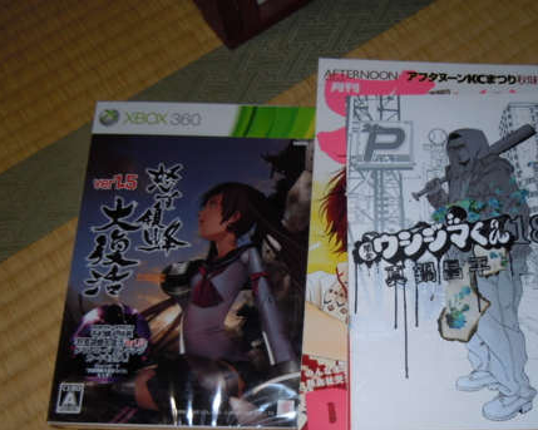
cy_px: 272
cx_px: 354
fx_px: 653
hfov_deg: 44.2
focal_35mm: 41
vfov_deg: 36.2
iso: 100
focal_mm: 5.4
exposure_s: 1/30
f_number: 3.5
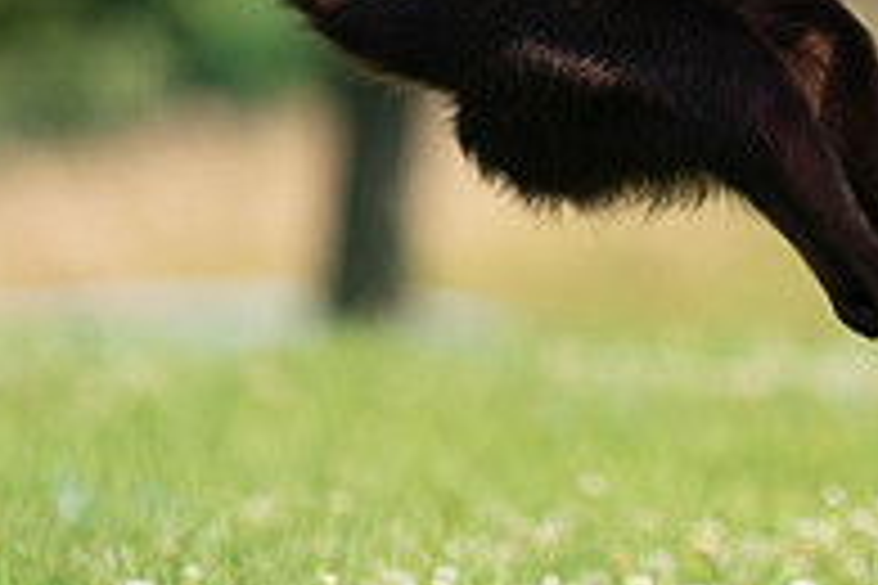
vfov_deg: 1.0
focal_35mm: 1431
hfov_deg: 1.4
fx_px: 34898
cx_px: 824
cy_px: -268
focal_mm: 481
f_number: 6.3
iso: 1600
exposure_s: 1/4000
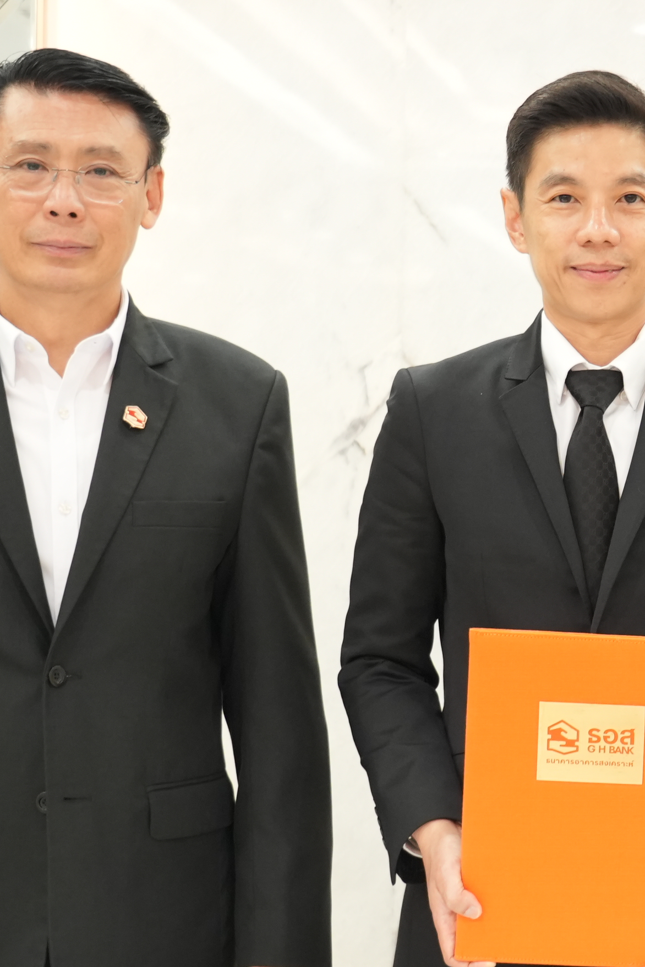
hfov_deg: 11.3
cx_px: 819
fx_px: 3170
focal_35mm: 118
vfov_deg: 17.3
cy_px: 471
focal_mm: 45
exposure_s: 1/100
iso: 1600
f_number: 4
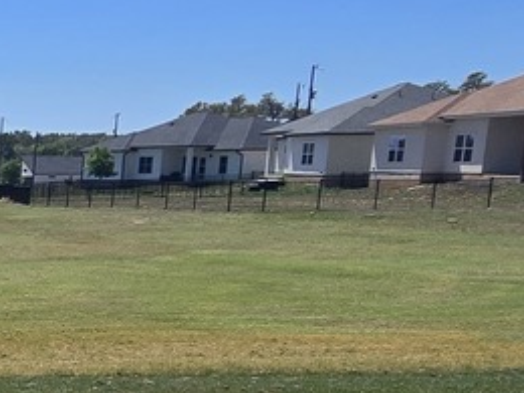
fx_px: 1090
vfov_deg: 19.8
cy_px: 391
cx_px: -439
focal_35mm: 72
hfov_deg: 19.5
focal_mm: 2.2
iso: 50
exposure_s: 1/3697
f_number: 2.2
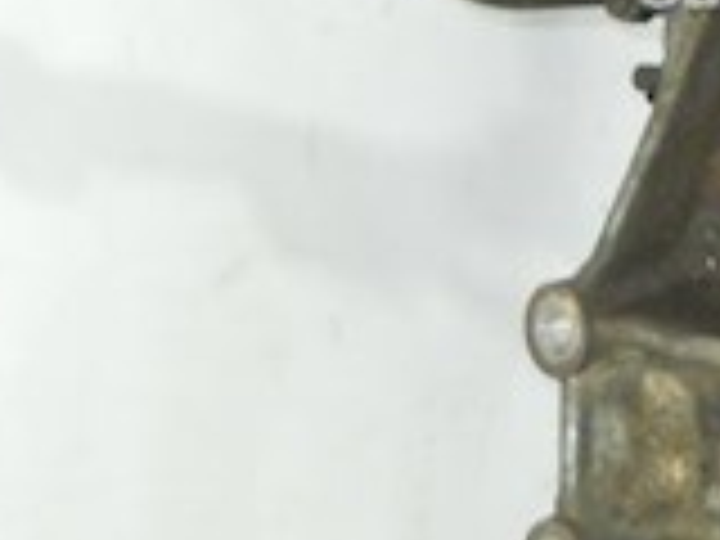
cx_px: 1156
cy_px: -144
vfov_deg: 8.9
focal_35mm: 164
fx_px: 3411
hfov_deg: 11.4
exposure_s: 1/30
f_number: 3.1
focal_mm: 6.72
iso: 320
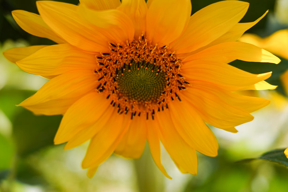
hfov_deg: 23.6
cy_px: 92
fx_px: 688
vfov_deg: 15.9
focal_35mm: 86
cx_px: 119
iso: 100
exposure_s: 1/500
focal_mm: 70
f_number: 4
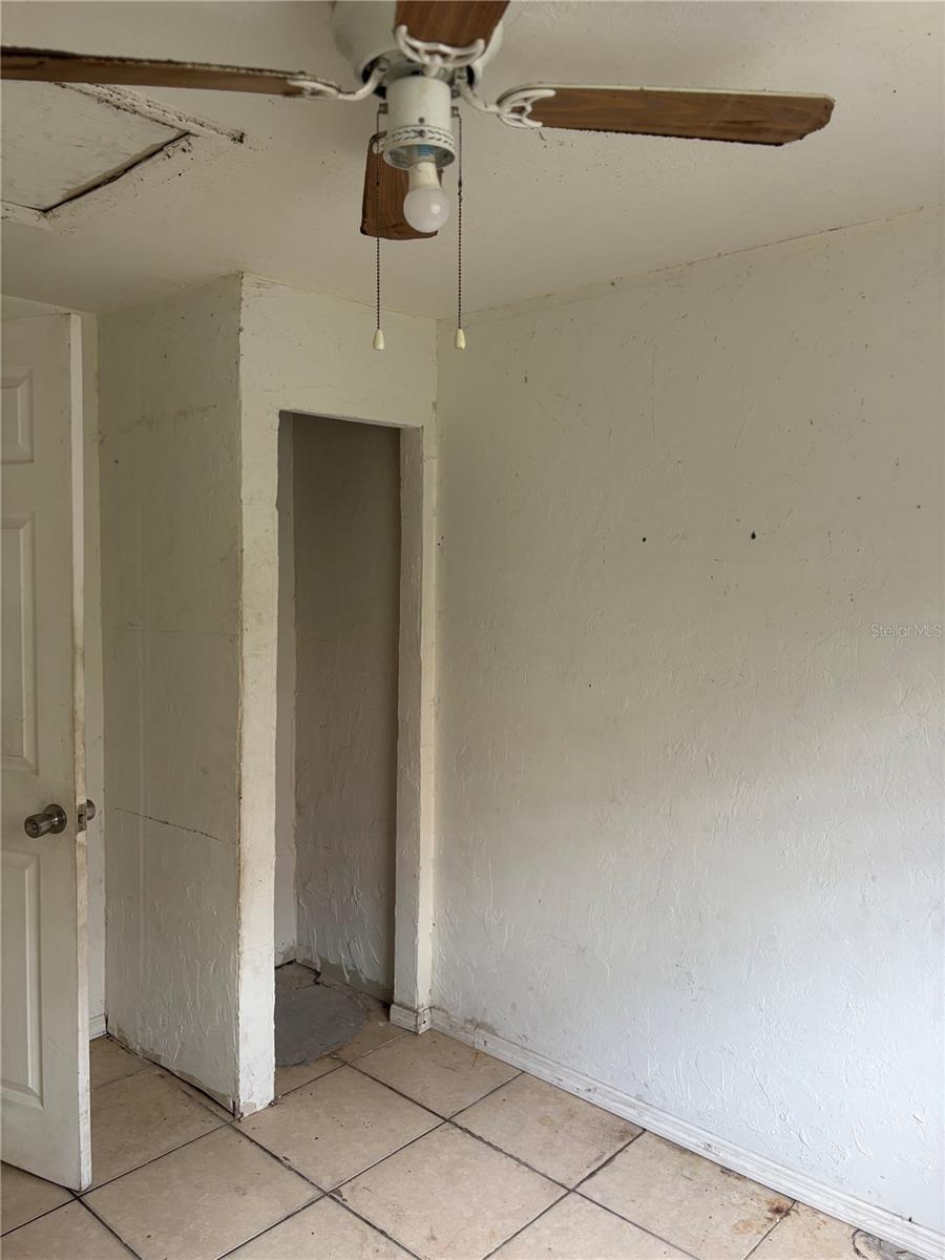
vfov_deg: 67.3
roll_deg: -0.6
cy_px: 630
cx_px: 472
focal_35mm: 26
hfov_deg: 53.1
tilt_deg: -3.7
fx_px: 946
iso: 125
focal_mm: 5.96
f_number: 1.6
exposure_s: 1/105
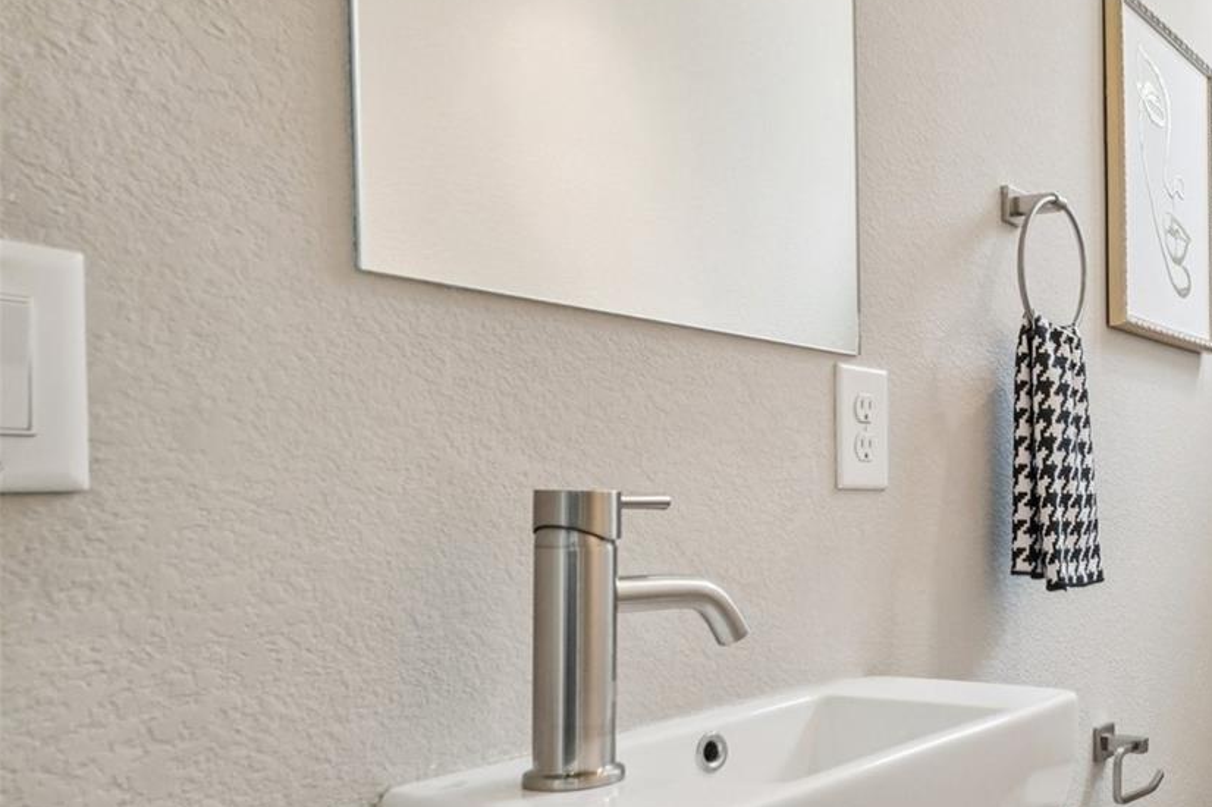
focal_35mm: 32
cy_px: 503
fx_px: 1076
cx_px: 1172
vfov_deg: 40.8
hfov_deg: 49.6
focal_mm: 11
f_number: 8
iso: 640
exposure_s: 1/30
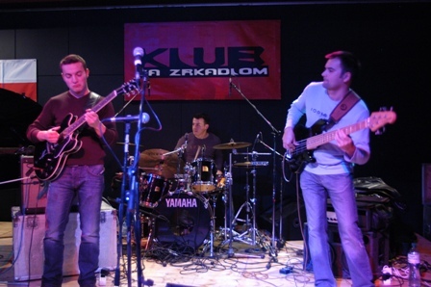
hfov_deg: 49.6
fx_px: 467
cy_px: 144
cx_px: 216
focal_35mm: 39
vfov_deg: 34.2
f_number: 2.8
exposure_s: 1/60
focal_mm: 26
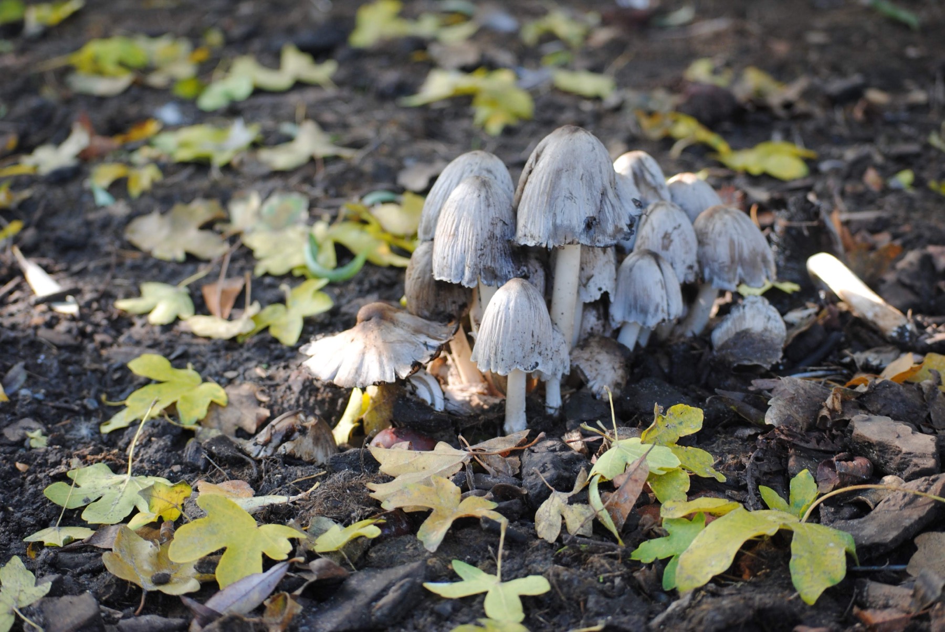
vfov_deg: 16.6
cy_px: 316
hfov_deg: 24.6
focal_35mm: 82
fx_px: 2168
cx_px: 472
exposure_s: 1/60
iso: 200
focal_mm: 55
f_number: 4
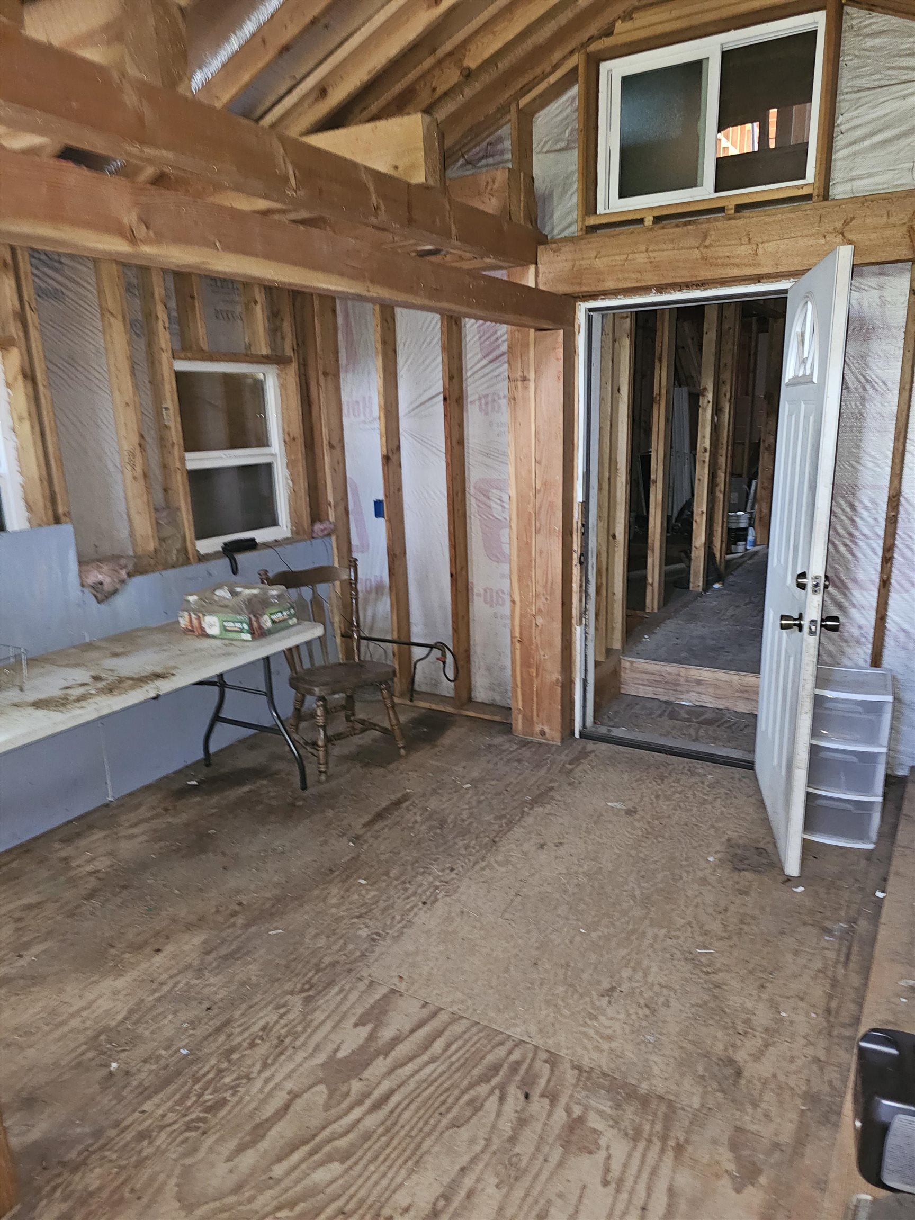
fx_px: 811
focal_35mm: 23
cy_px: 610
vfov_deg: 73.9
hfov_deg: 58.9
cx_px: 458
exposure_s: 1/9.99
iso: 320
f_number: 1.7
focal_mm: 6.3
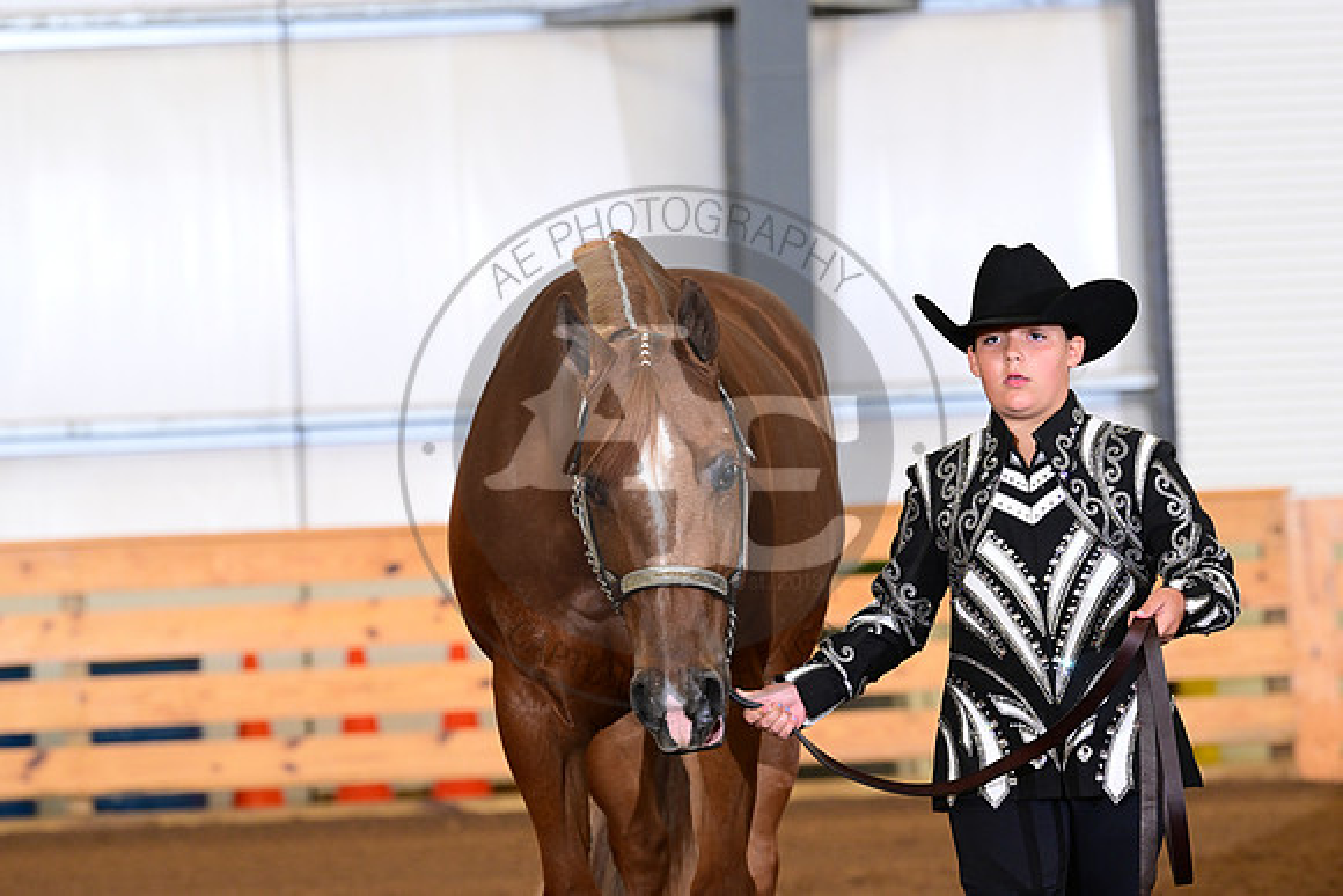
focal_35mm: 200
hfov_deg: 10.3
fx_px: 7463
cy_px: 448
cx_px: 672
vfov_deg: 6.9
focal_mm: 200
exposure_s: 1/125
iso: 2500
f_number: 6.3
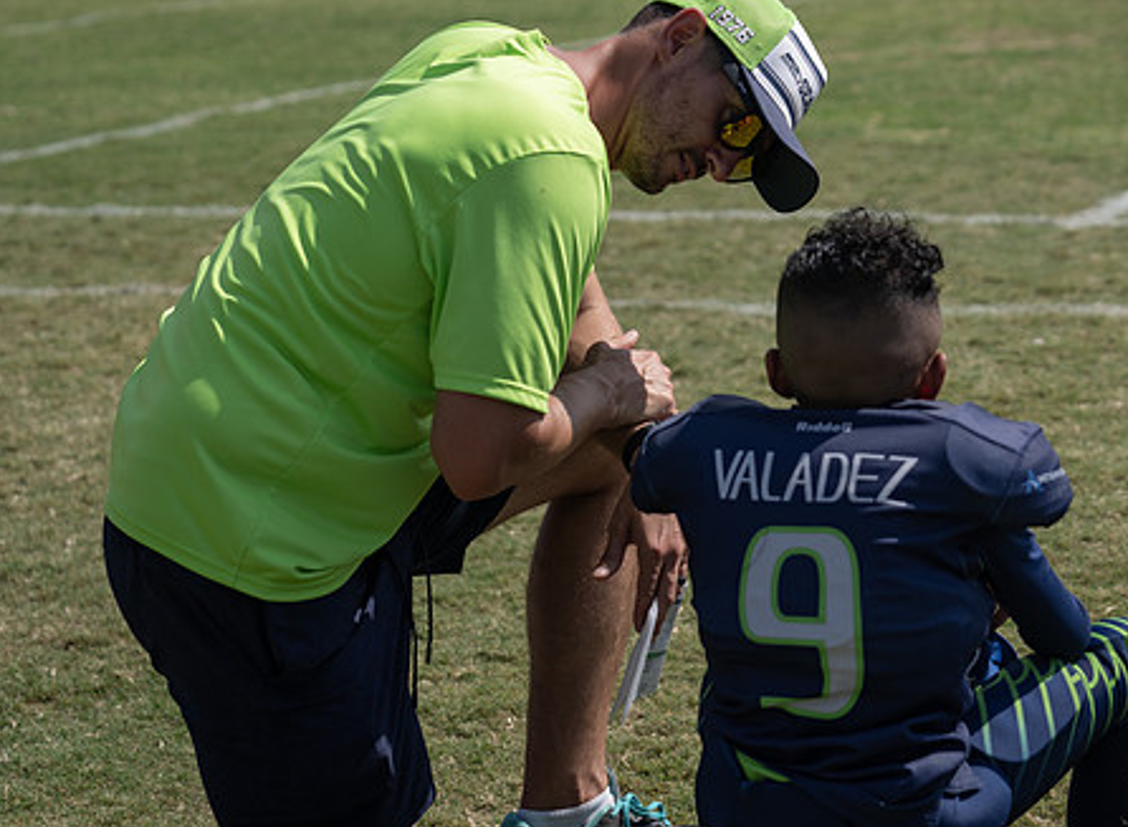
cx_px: 753
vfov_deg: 15.0
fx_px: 3136
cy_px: 416
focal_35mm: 97
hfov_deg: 20.3
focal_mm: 70
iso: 160
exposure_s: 1/2000
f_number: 4
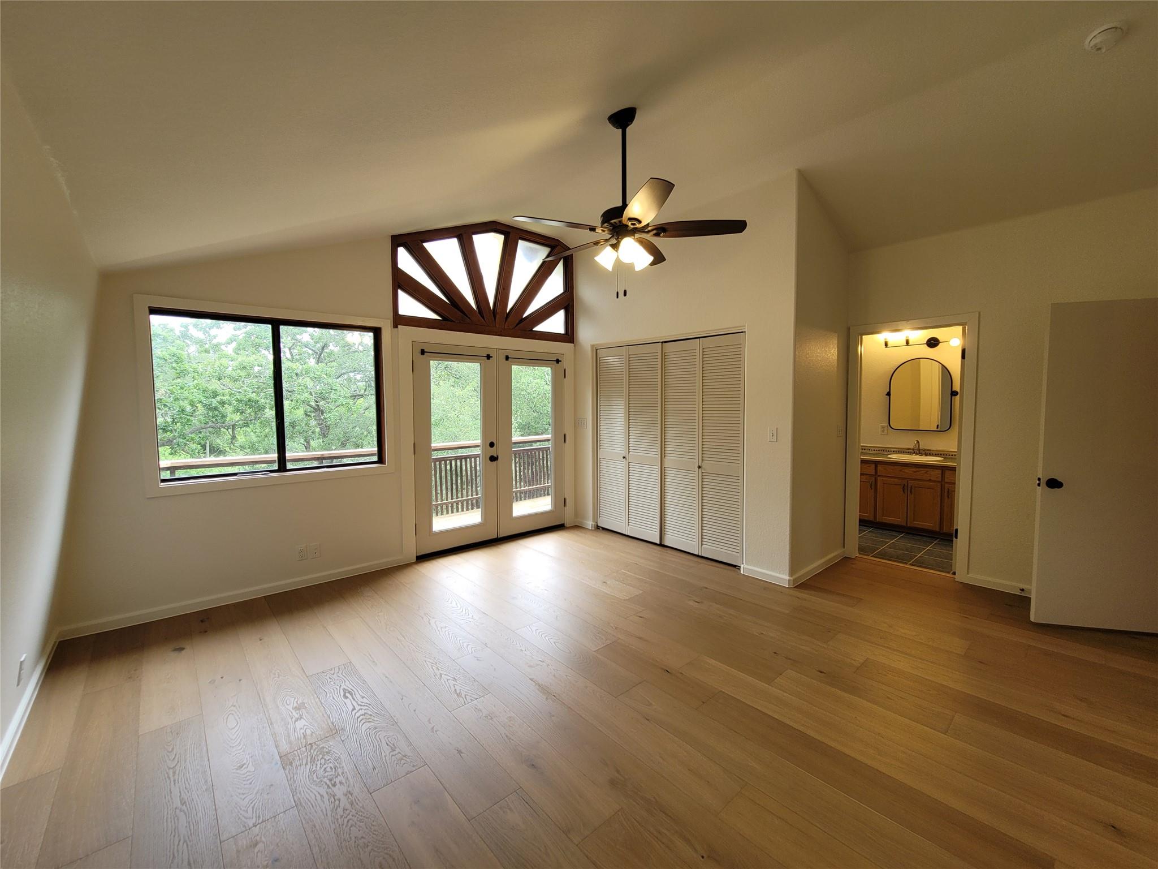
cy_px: 434
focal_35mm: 13
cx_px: 579
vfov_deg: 89.9
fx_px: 435
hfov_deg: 106.2
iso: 64
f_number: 2.2
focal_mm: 2.2
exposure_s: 1/60
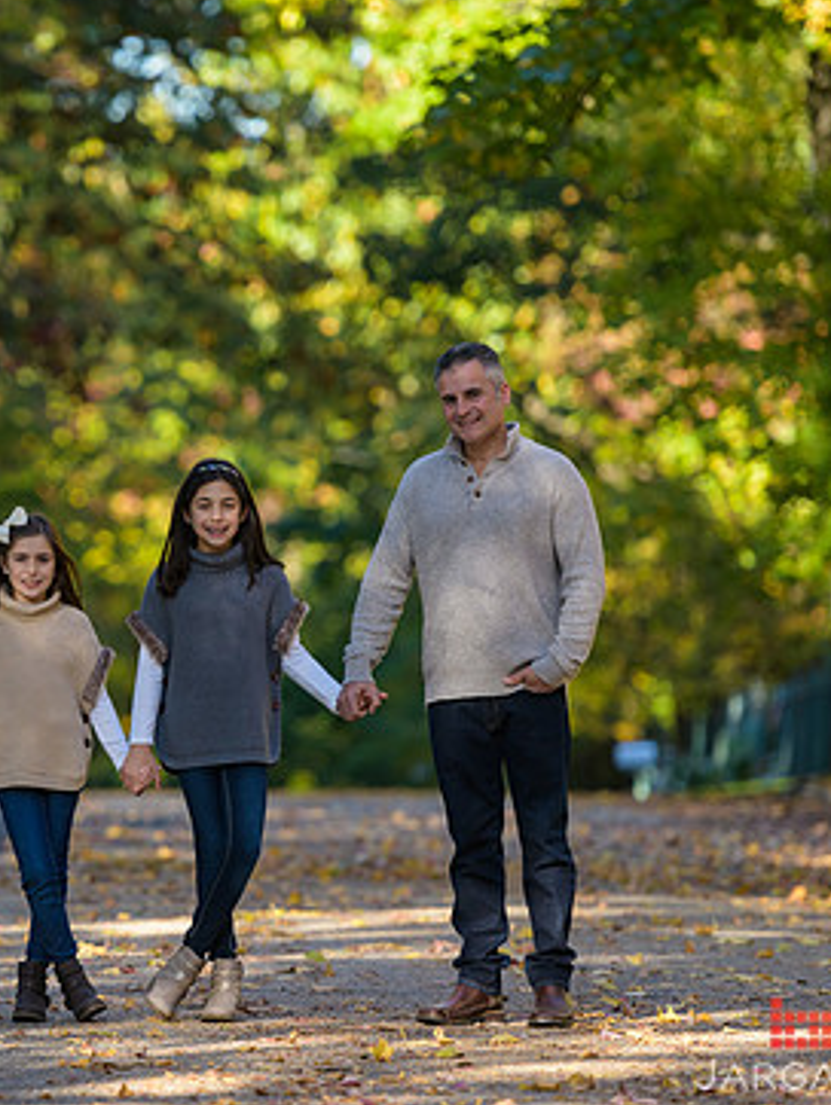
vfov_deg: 7.1
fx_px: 8856
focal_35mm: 277
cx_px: 101
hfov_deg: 5.4
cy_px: 566
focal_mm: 180
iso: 200
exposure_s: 1/400
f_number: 3.2
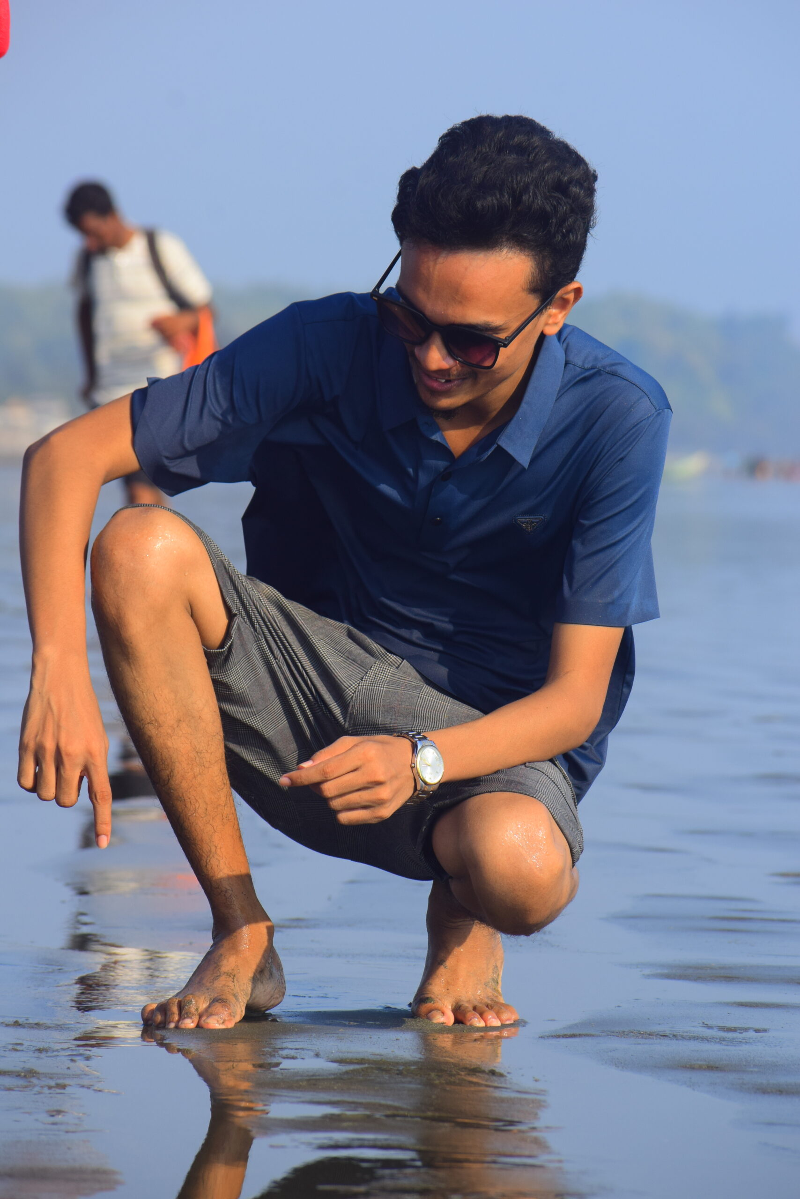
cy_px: 600
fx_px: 7495
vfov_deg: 9.1
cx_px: 400
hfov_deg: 6.1
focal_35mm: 225
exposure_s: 1/500
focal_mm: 150
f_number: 6.3
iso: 320
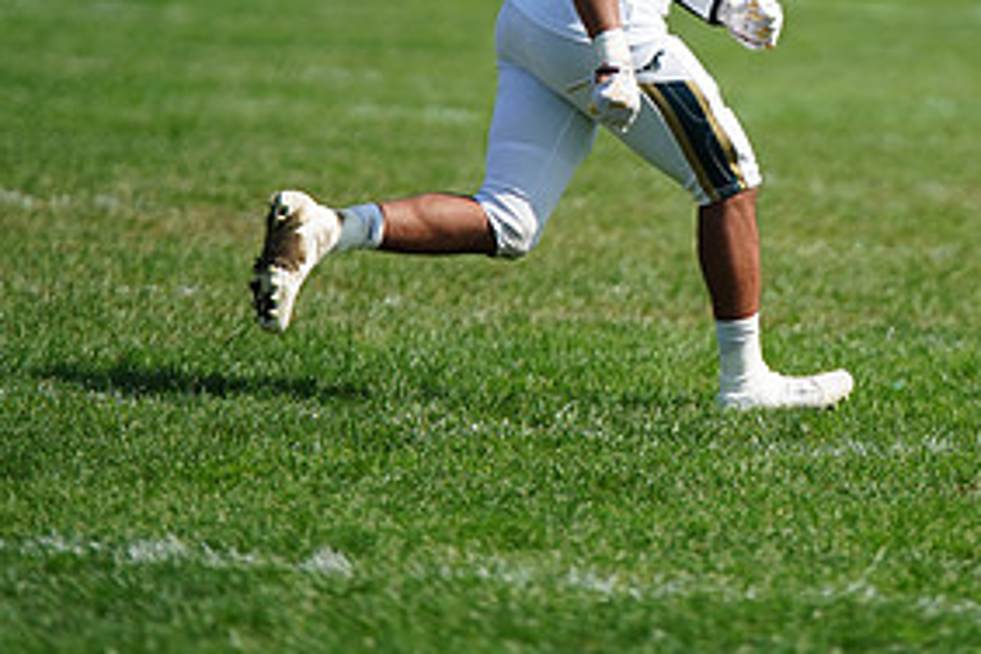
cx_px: 807
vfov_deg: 2.2
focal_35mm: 617
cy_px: -2
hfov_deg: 3.3
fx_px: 16812
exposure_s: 1/5000
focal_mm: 300
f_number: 2.8
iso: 400
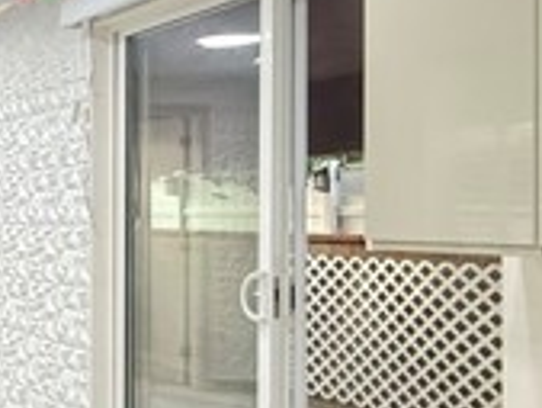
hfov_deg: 22.4
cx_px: -417
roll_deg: -0.2
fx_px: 830
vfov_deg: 27.6
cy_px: 209
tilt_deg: +1.1
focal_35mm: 53
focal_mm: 2.22
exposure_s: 1/60
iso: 640
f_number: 2.2
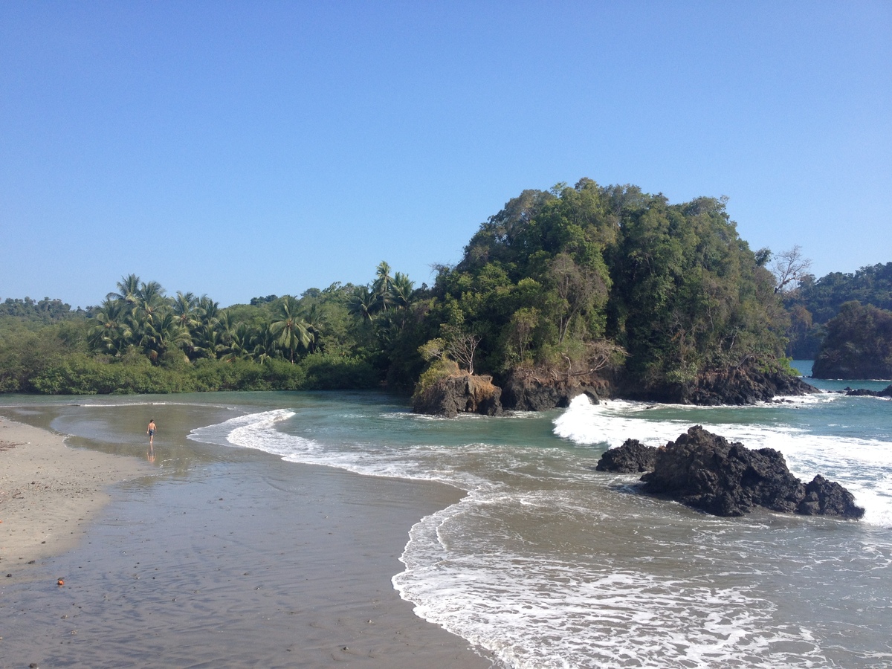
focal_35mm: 35
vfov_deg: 40.7
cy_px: 334
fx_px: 902
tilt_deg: -2.6
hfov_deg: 52.6
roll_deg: -0.2
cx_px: 446
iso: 50
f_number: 2.4
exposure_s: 1/1381
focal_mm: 4.28
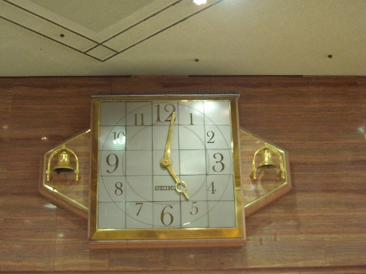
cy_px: 143
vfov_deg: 24.8
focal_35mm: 59
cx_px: 170
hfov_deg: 32.7
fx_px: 623
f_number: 3.3
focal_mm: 8.85
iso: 400
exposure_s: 1/20
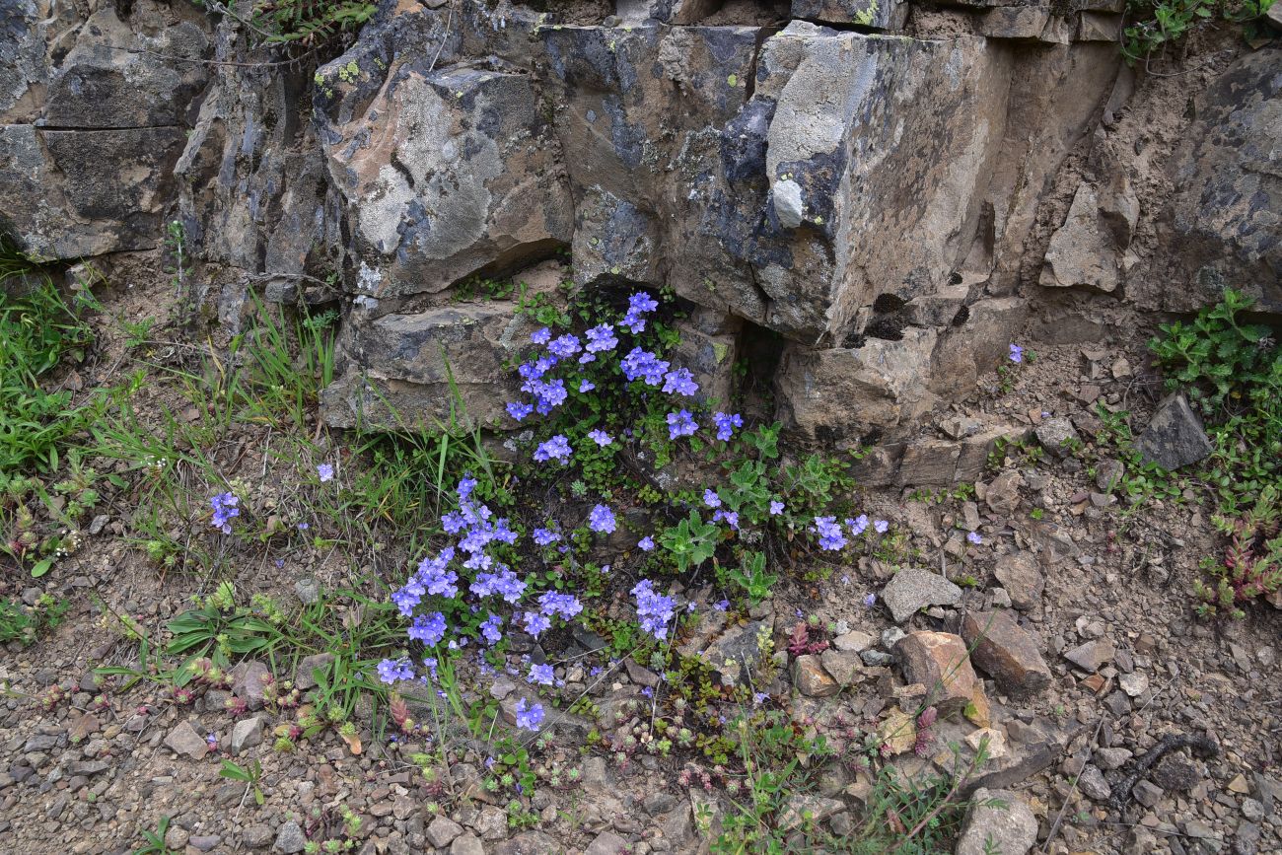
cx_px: 641
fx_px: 1781
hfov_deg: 39.6
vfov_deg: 27.0
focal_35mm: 50
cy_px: 428
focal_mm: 50
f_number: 11
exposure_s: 1/125
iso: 320
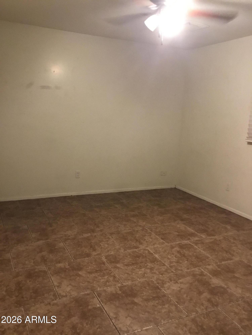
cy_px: 168
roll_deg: -2.0
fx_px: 301
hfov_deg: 45.4
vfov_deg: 58.4
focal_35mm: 31
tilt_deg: -9.5
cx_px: 126
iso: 250
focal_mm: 3.3
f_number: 2.4
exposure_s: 1/15
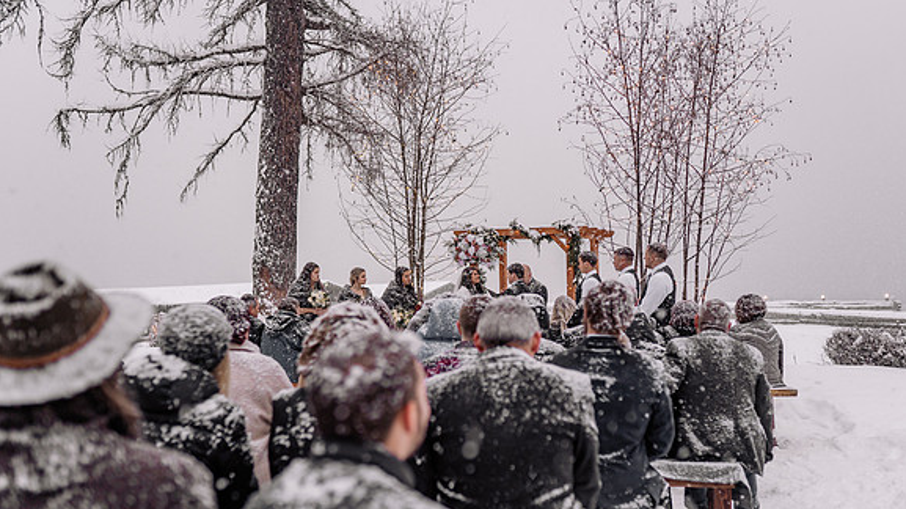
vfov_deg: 31.1
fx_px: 913
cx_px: 454
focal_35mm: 38
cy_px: 290
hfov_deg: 52.8
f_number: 2
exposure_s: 1/250
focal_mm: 35
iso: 200
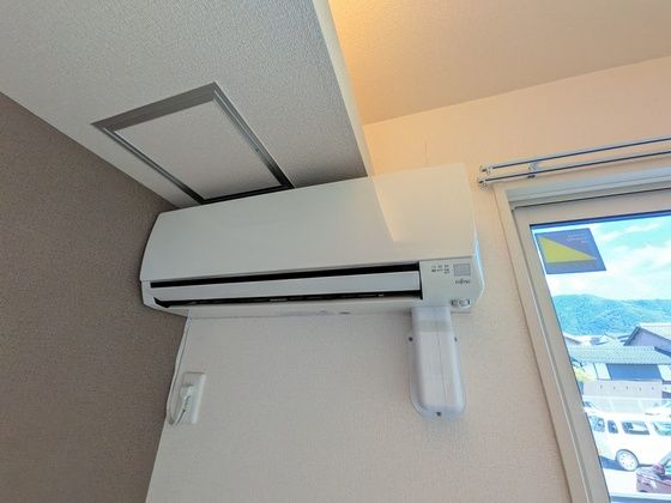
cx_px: 336
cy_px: 252
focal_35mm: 14
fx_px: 271
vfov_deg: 85.7
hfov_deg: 102.1
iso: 104
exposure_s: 1/139
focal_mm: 1.85
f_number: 2.2
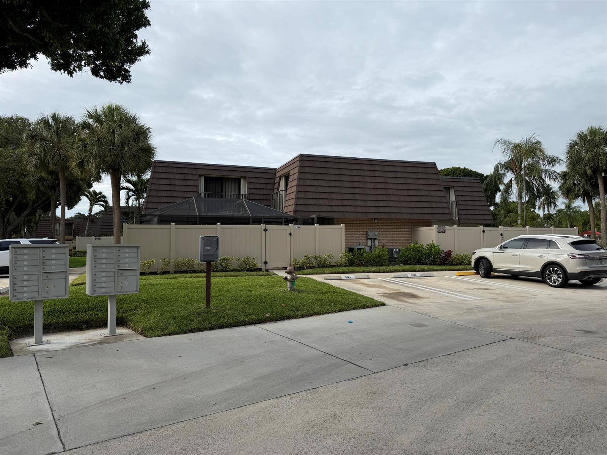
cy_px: 228
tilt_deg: +2.6
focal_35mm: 24
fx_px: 421
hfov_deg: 71.6
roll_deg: +1.7
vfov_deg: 56.8
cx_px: 304
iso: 80
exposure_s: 1/3021
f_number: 1.78
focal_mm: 6.76
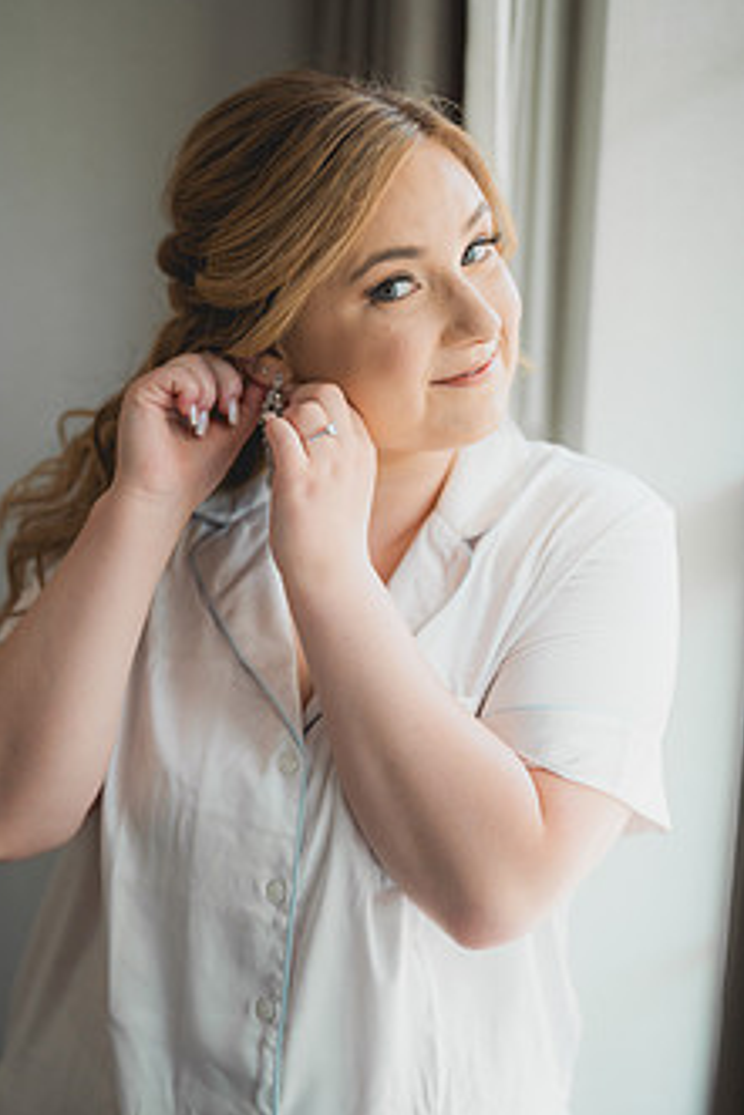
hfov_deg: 20.0
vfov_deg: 29.6
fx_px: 2106
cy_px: 586
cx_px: 249
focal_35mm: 68
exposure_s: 1/800
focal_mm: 50
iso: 400
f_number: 1.2
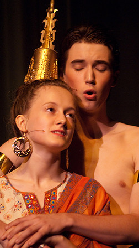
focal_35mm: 316
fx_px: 2071
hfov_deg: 3.8
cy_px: 124
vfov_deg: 6.8
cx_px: 75
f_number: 2.8
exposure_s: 1/50
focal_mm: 200
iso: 1000
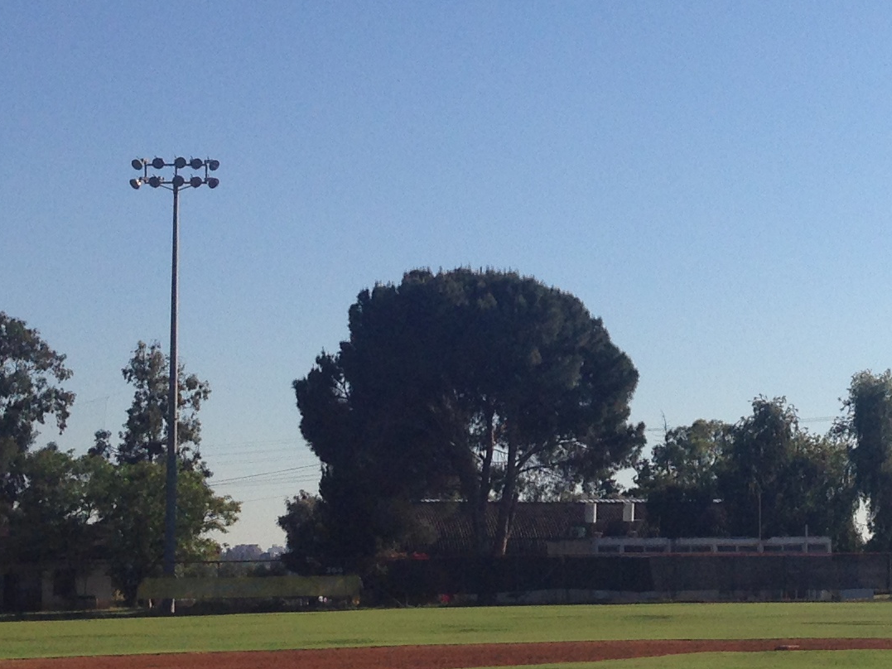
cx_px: 786
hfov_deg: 19.3
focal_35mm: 100
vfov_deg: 14.8
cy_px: 290
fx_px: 2577
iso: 50
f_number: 2.4
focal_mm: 4.12
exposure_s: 1/3012
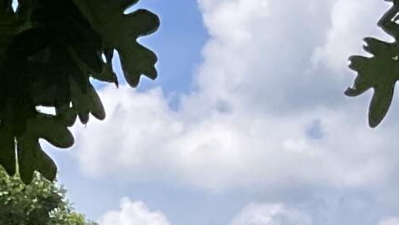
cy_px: 766
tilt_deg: -5.7
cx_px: 145
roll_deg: -1.8
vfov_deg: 5.4
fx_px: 2169
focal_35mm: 205
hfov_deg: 10.5
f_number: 1.8
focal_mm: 3
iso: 25
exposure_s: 1/1055
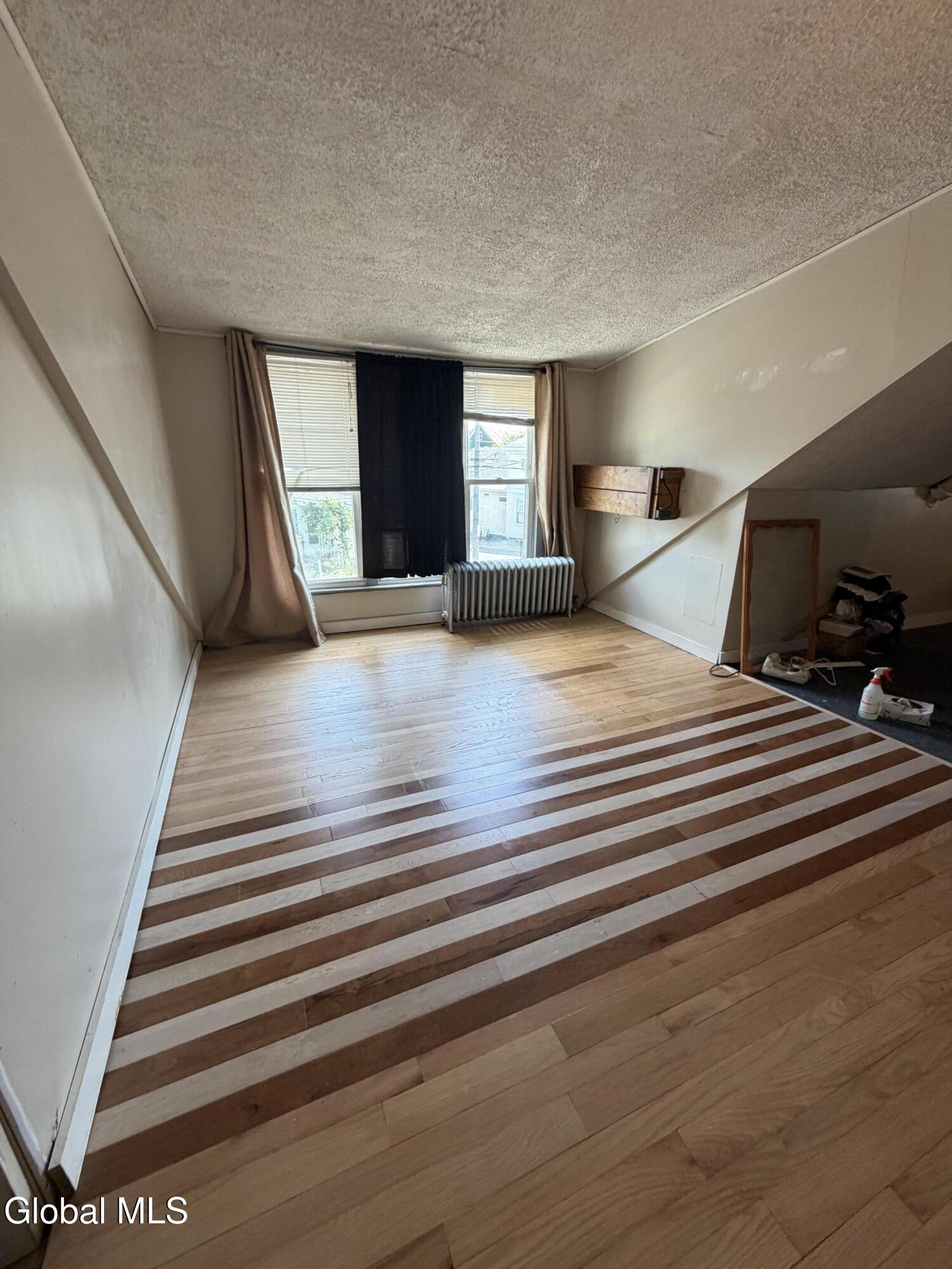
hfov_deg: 85.7
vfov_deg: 102.1
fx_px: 513
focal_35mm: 14
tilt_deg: -17.2
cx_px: 476
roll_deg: +0.2
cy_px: 634
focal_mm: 2.22
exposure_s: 1/120
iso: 200
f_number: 2.2
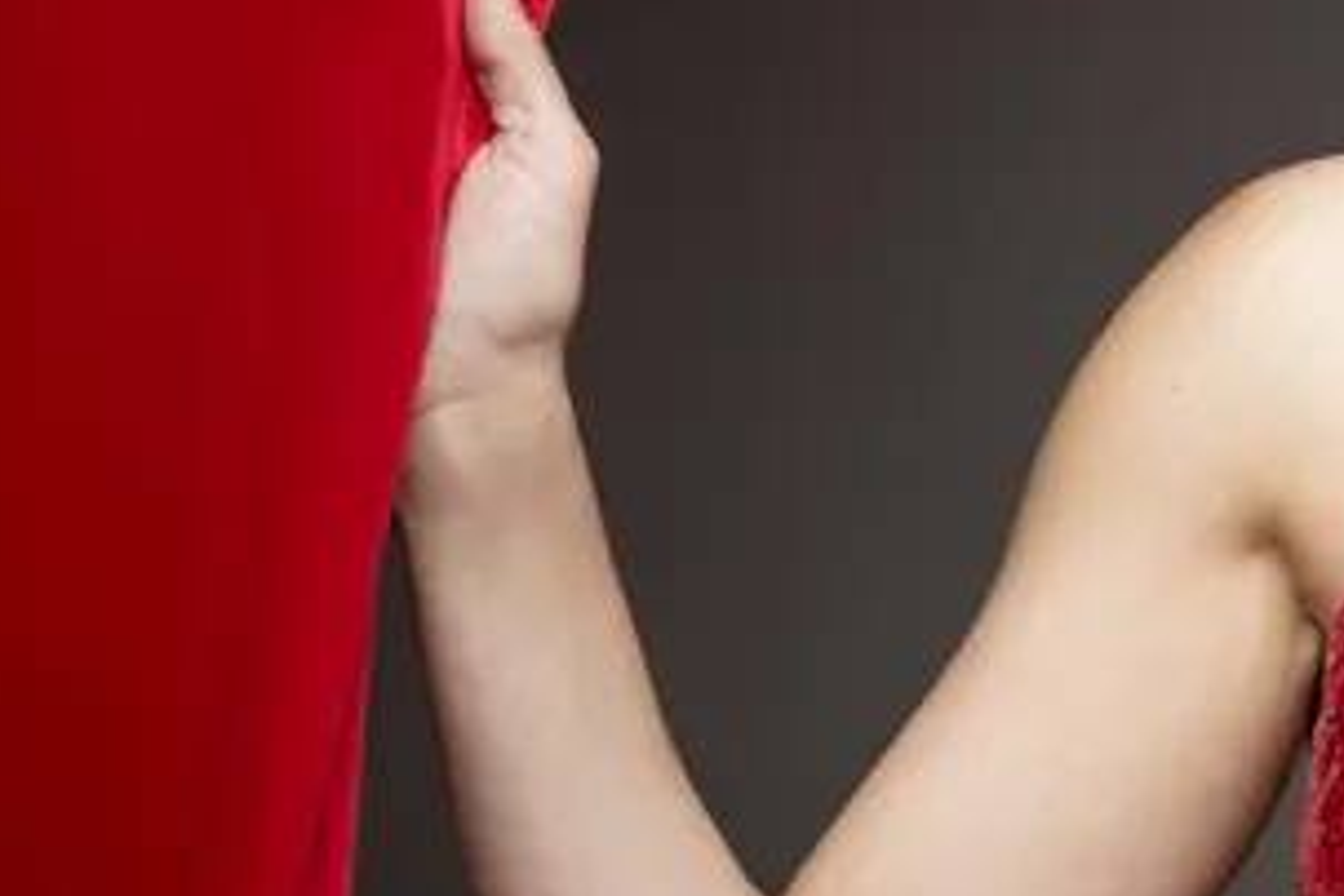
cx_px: 2236
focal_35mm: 189
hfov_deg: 10.4
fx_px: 7055
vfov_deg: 7.2
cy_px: 91
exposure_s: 1/320
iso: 31
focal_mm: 56
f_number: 2.8
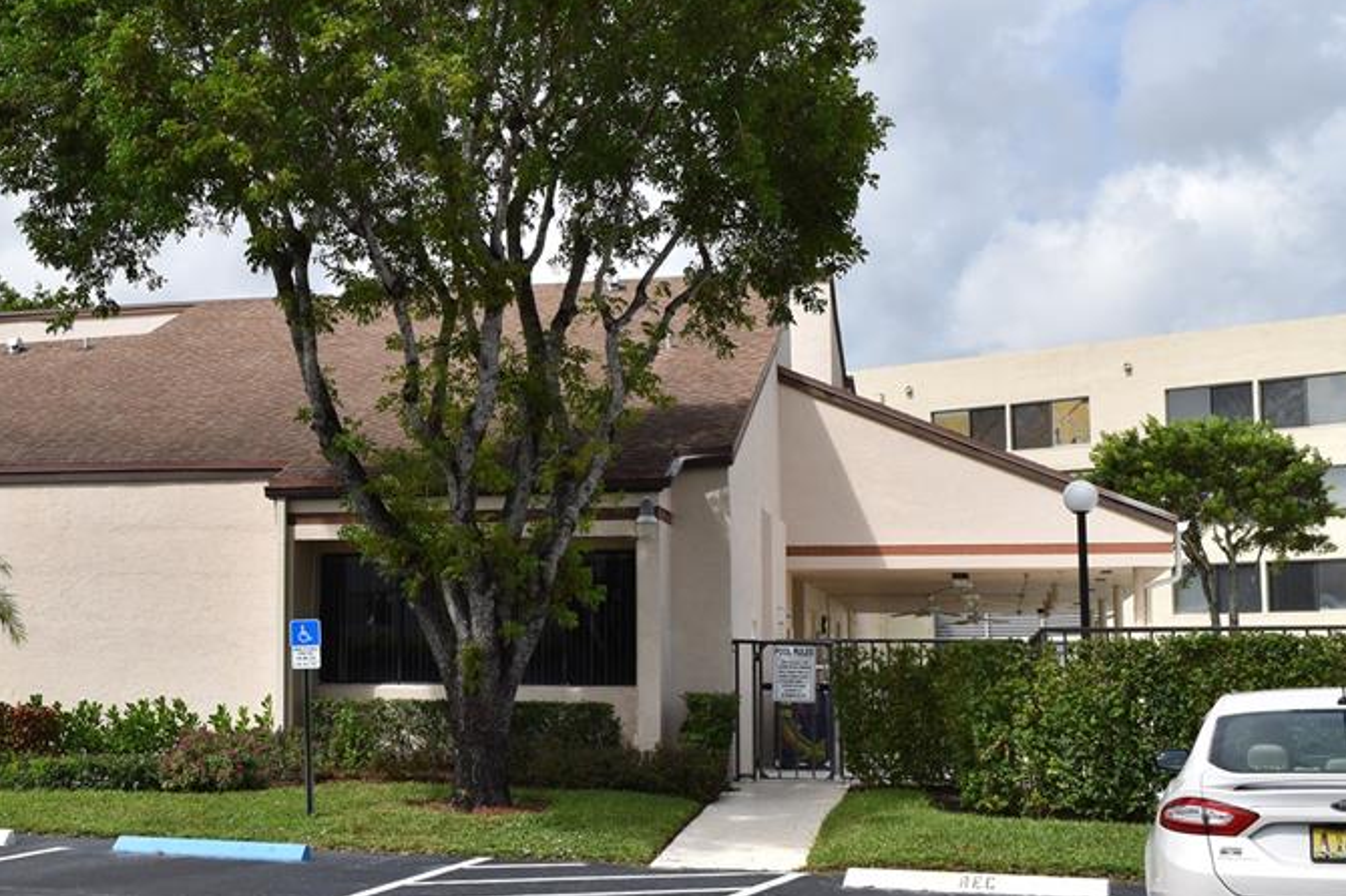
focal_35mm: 55
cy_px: 438
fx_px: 2055
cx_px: 333
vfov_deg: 24.6
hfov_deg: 35.4
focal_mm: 24
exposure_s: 1/500
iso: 200
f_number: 11
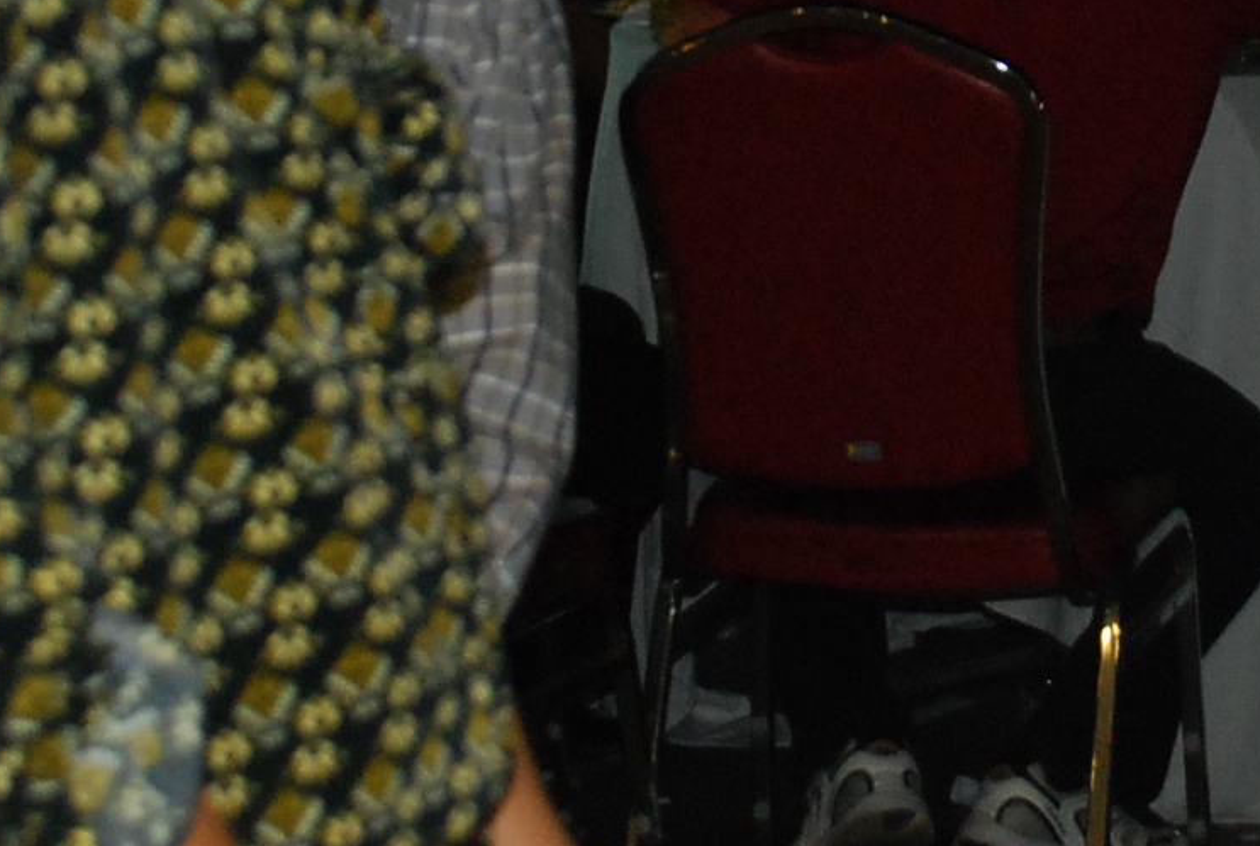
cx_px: 1079
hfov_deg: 10.9
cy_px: -70
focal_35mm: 187
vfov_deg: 7.3
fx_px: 6559
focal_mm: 32
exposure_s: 1/13
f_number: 5
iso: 640
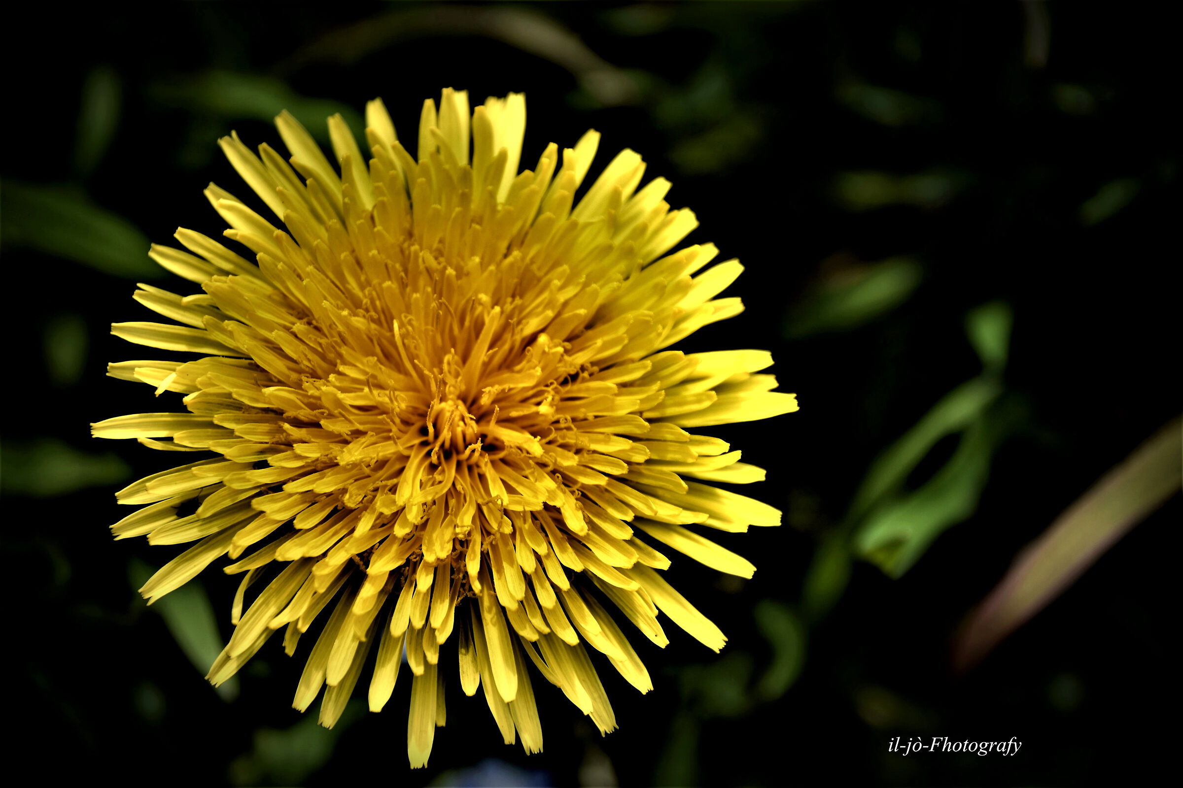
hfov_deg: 13.0
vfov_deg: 8.7
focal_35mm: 158
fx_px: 5175
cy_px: 394
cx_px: 592
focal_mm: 105
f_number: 5.6
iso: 100
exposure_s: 1/320
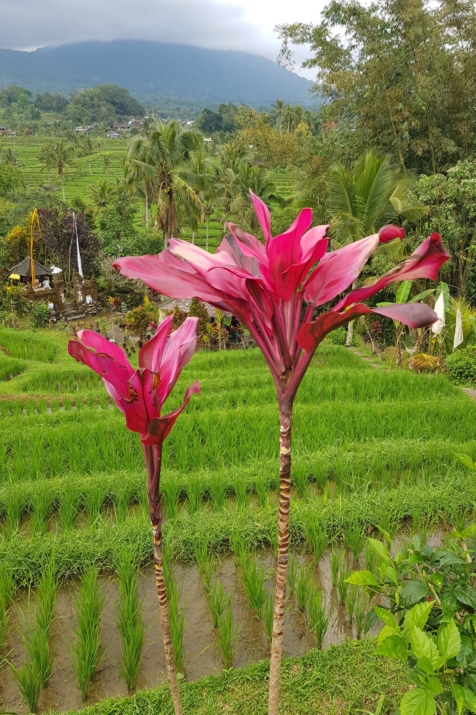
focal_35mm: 28
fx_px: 555
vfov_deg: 65.5
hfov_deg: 46.4
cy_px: 348
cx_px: 244
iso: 40
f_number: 1.7
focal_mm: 4.2
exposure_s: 1/318
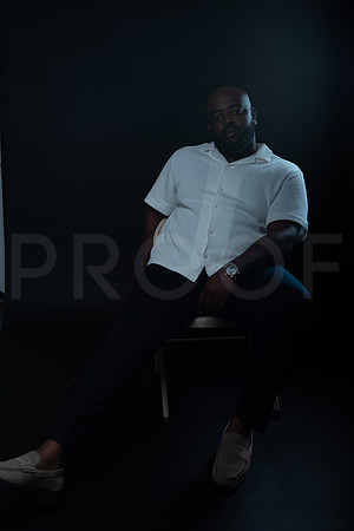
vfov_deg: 54.4
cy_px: 266
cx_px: 177
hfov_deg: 37.9
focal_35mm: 35
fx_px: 516
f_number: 5.6
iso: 500
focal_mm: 35
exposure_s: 1/250
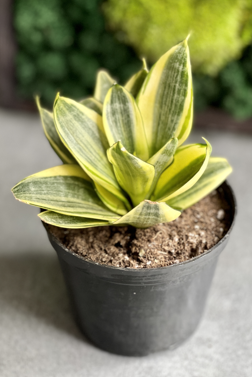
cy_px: 187
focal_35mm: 81
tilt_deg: -37.7
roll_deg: -0.8
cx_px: 121
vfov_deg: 25.1
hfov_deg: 16.9
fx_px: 850
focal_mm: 9
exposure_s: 1/40
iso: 250
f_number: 2.8
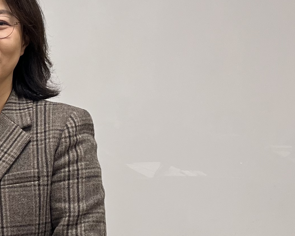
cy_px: 113
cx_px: -111
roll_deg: -0.5
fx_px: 856
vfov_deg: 15.7
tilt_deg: -2.0
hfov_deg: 18.0
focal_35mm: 98
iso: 100
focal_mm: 5.1
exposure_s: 1/120
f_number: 1.6
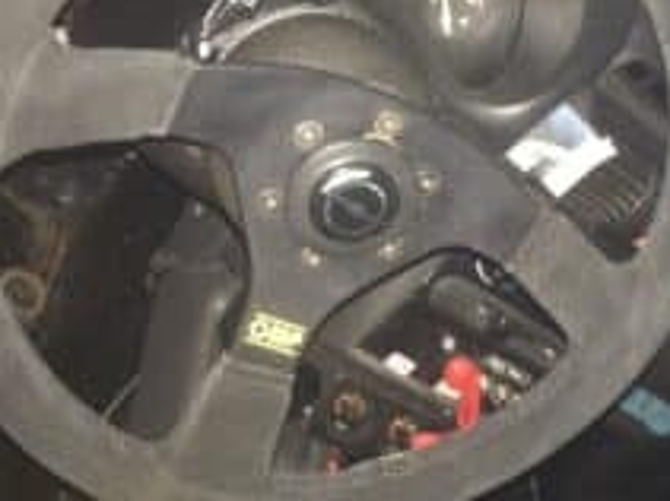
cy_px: 216
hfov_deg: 34.9
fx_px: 1064
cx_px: 378
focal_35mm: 55
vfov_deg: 26.5
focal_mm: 4.15
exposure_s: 1/17
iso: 250
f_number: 2.2
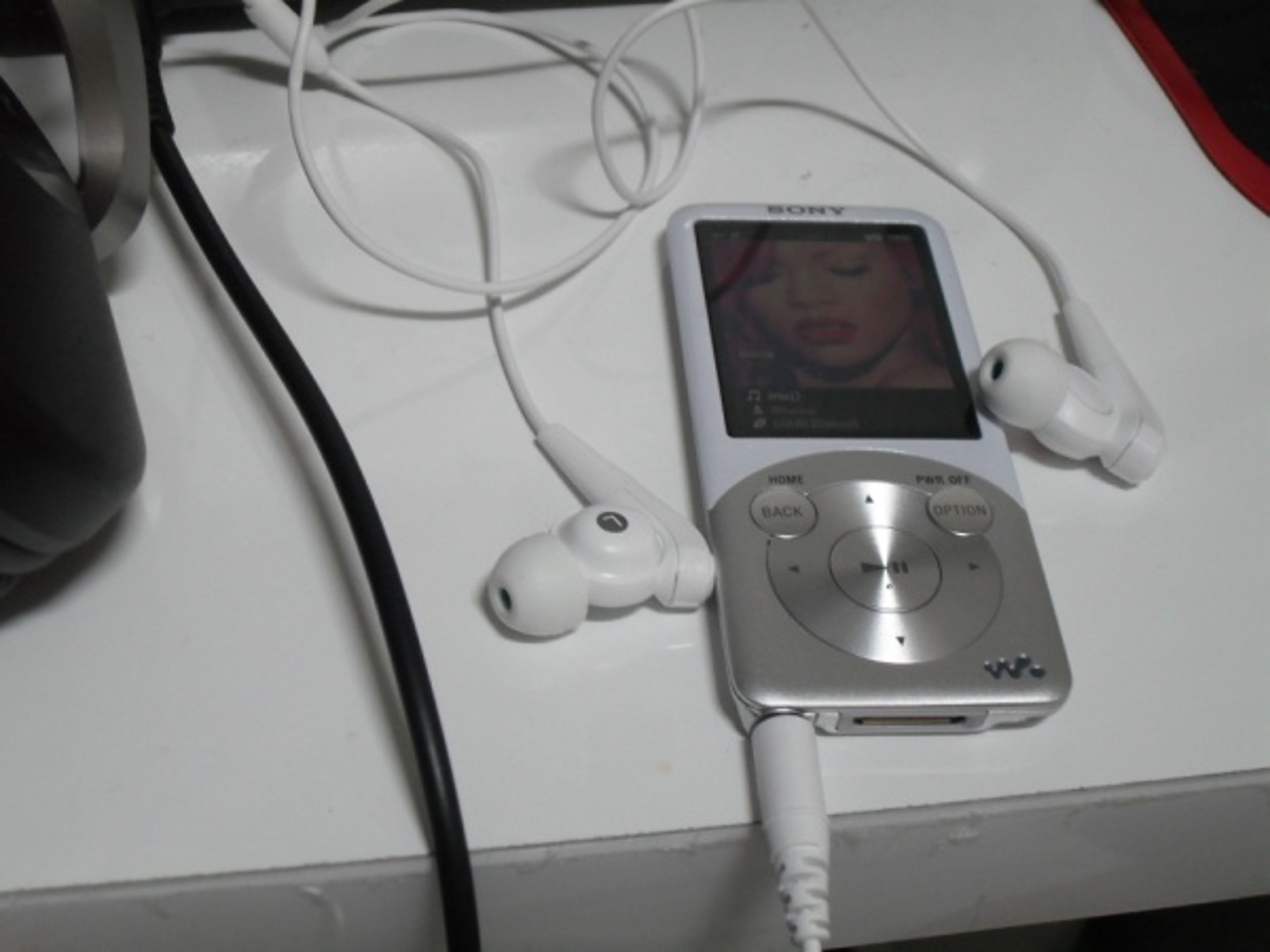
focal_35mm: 60
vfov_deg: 24.4
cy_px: 476
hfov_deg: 32.2
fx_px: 2201
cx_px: 635
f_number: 3.7
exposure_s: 1/30
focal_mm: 10.5
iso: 240
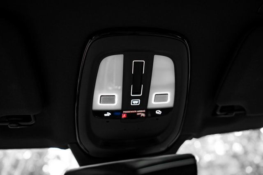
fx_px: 190
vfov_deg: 49.6
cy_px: 88
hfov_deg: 69.4
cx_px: 132
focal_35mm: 26
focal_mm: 26
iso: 1000
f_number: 2.8
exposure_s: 1/200
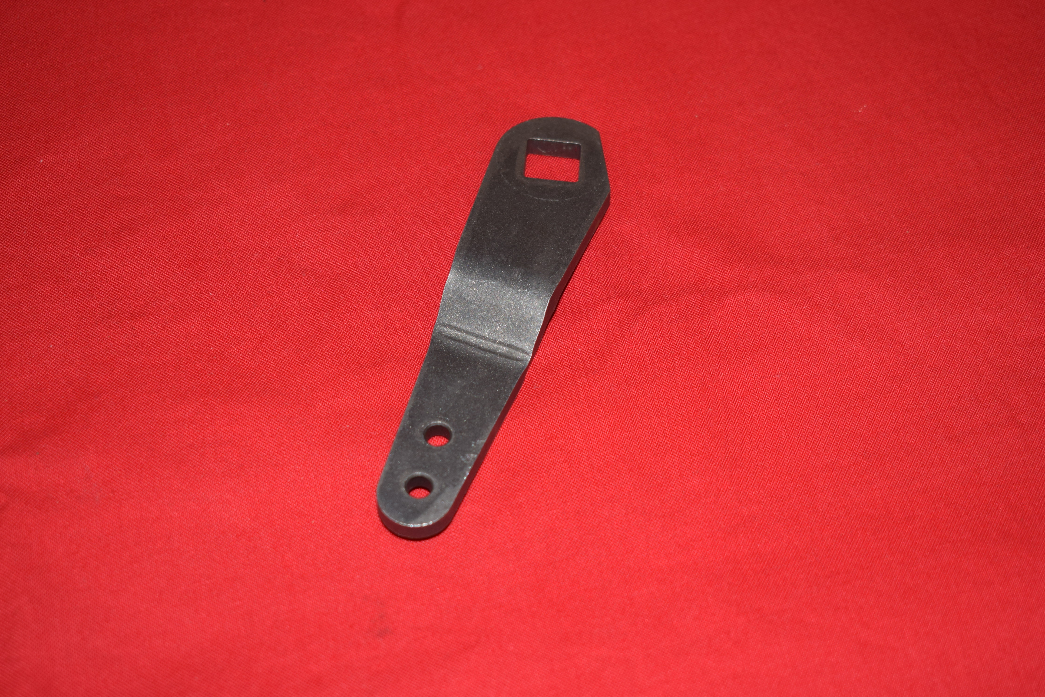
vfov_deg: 22.6
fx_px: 1742
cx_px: 522
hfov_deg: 33.4
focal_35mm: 60
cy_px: 348
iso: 320
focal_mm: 40
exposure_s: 1/60
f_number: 5
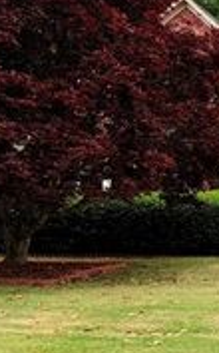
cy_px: 169
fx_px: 690
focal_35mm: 72
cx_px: 408
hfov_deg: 15.3
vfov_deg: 28.6
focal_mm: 6.76
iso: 80
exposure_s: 1/3145
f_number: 1.78
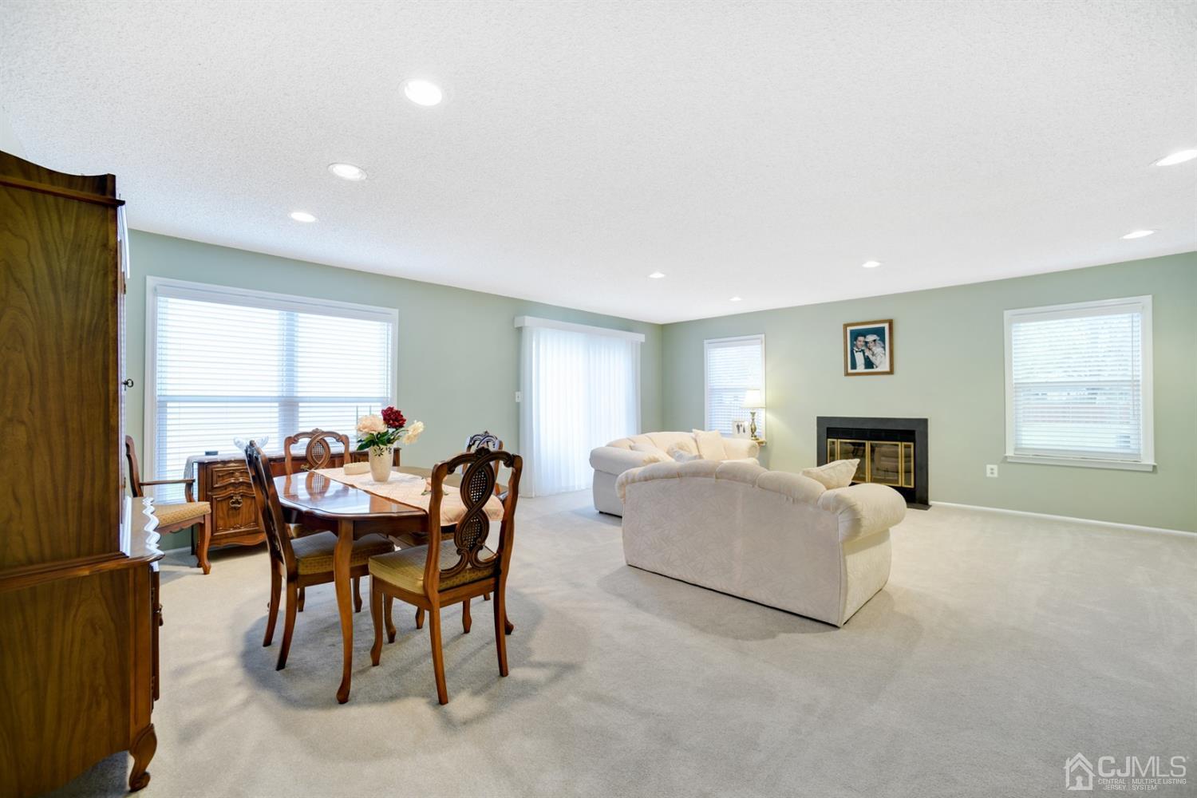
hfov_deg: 104.3
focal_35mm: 14
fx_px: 465
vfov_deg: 81.2
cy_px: 399
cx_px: 598
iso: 400
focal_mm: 14
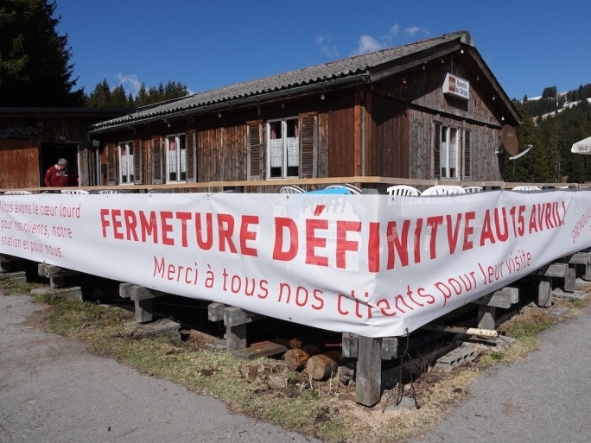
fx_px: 461
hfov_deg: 65.1
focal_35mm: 27
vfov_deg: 51.4
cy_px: 224
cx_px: 334
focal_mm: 8.8
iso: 100
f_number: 5.6
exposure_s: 1/1000
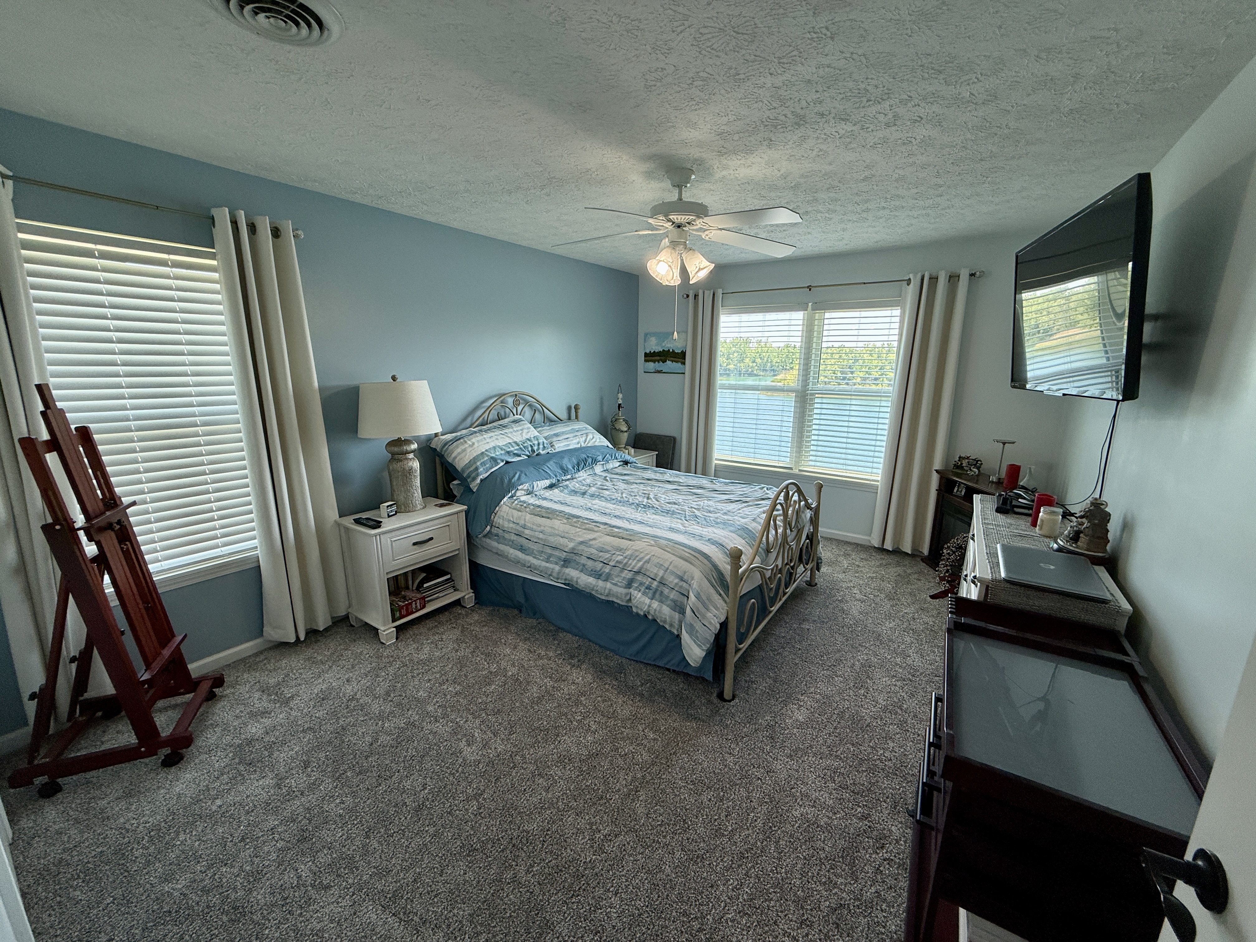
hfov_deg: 102.1
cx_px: 628
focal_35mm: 14
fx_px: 508
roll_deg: -0.4
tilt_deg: -12.7
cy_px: 471
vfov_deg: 85.7
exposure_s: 1/120
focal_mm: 2.22
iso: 80
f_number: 2.2
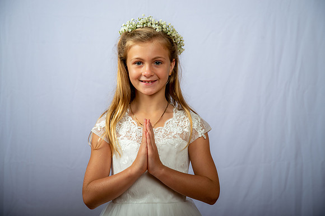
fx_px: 650
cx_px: 162
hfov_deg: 28.1
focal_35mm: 72
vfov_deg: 18.9
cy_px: 108
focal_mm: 72
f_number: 6.3
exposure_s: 1/200
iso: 250
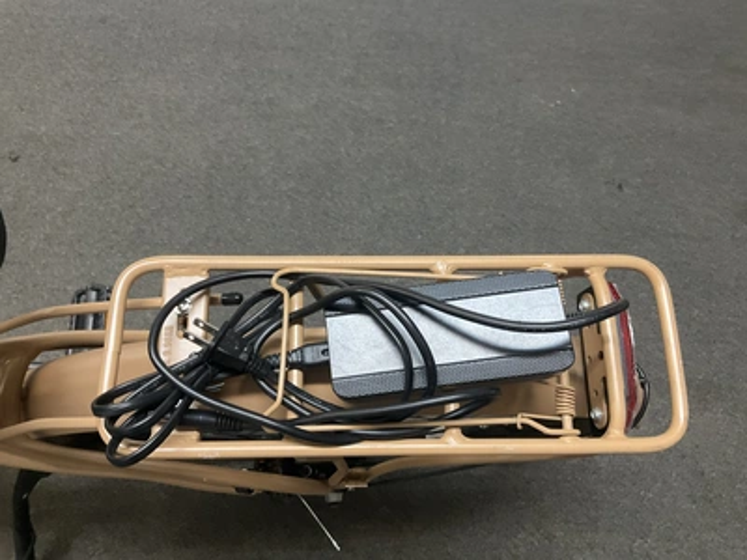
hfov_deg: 61.7
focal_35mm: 29
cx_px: 374
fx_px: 626
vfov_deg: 48.2
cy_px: 280
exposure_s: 1/30
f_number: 1.8
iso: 250
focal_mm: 3
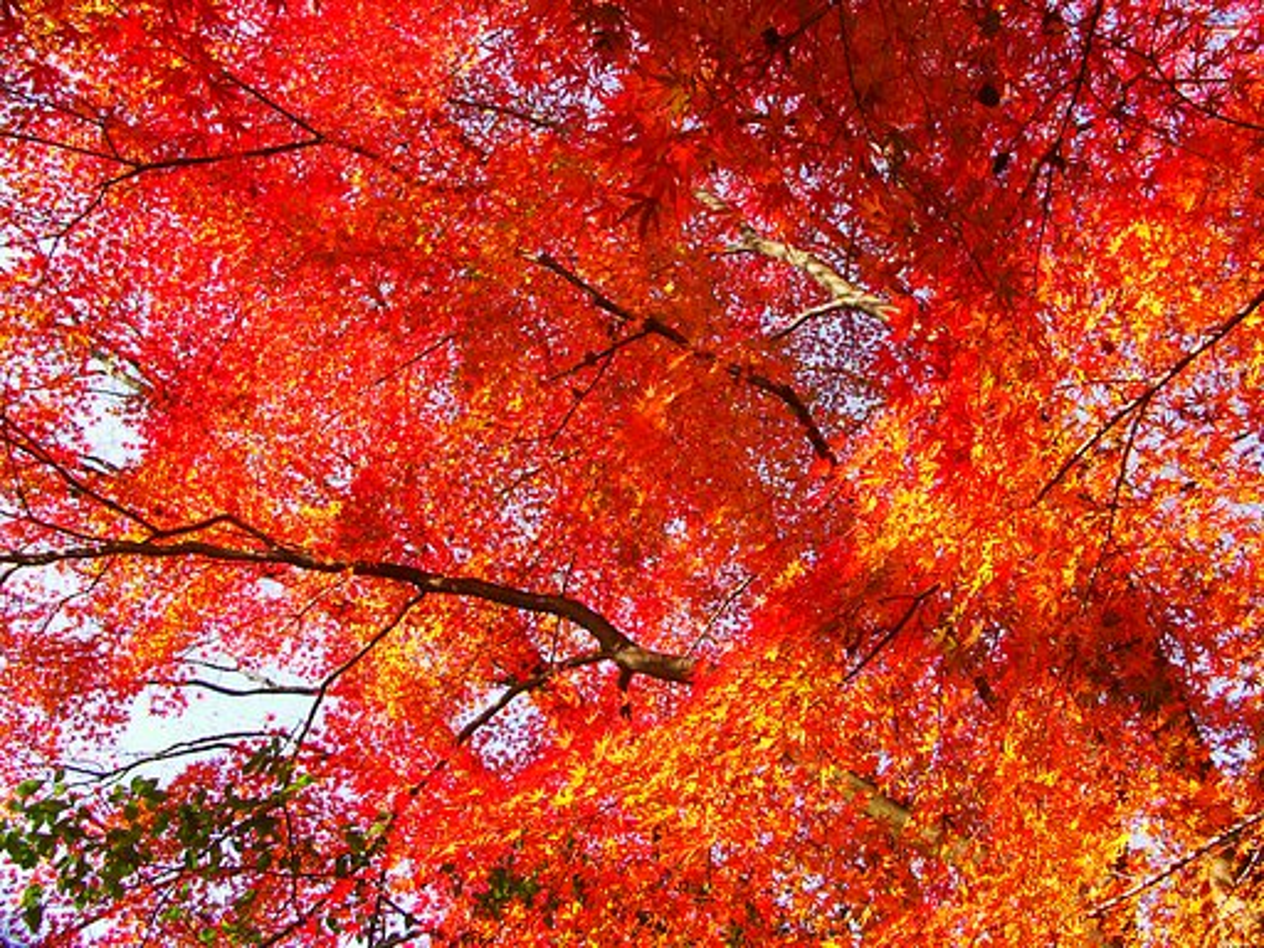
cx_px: 632
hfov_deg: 52.6
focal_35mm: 35
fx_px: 1278
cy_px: 474
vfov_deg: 40.7
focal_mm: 9.15
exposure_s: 1/160
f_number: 3.5
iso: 64
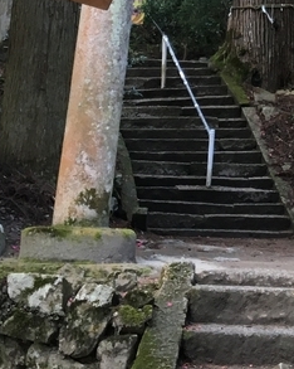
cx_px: 315
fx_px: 1263
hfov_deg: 13.1
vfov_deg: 15.7
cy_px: -122
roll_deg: -1.3
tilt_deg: +15.8
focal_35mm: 116
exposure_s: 1/30
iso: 25
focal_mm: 4.15
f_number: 2.2
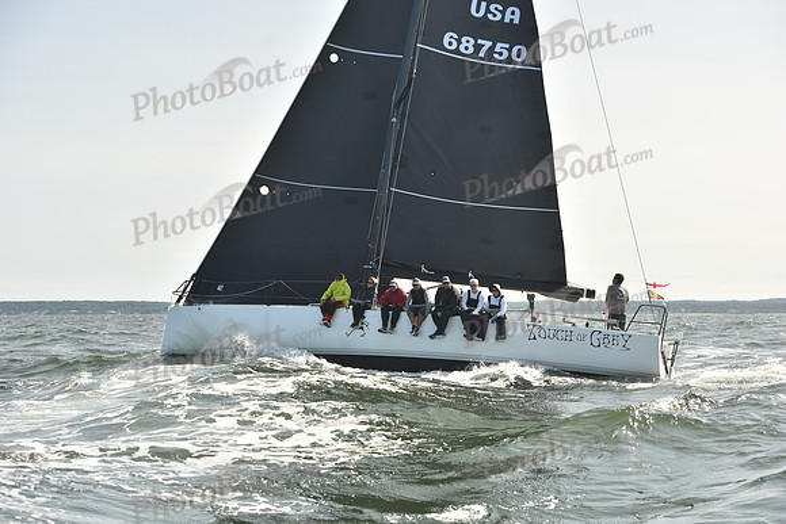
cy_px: 262
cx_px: 393
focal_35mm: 70
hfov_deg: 28.8
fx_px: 1529
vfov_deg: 19.5
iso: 250
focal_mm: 70
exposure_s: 1/800
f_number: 6.3
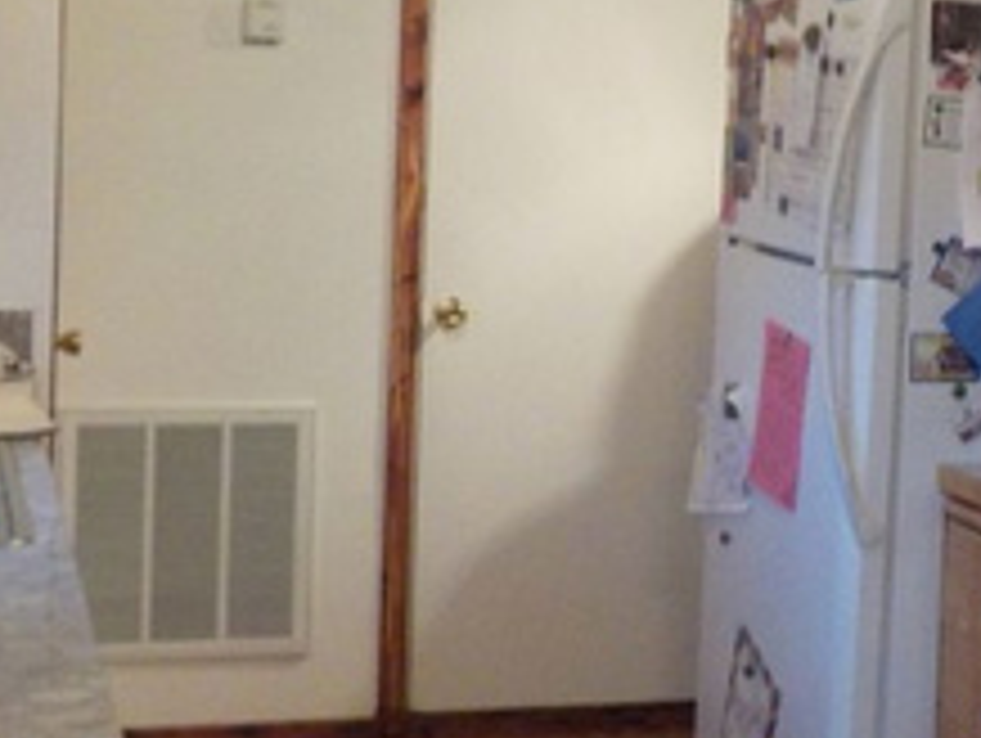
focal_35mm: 88
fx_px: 2497
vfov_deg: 16.7
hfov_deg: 21.6
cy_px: 194
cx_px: 927
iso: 360
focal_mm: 4.1
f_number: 3.3
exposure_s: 1/30
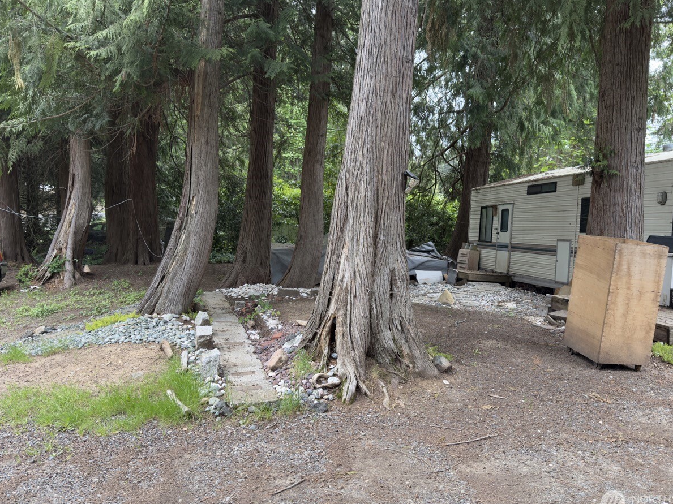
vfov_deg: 49.7
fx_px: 544
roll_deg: -2.6
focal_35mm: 28
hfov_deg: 63.4
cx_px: 359
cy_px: 250
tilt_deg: -2.6
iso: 125
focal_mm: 6.76
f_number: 1.78
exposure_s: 1/105
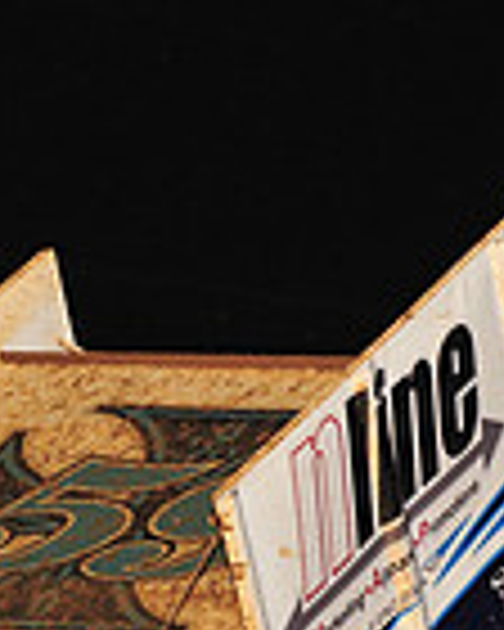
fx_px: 8670
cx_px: -189
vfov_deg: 4.2
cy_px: 752
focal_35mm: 465
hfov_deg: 3.3
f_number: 7.1
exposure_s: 1/320
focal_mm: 120
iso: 1000
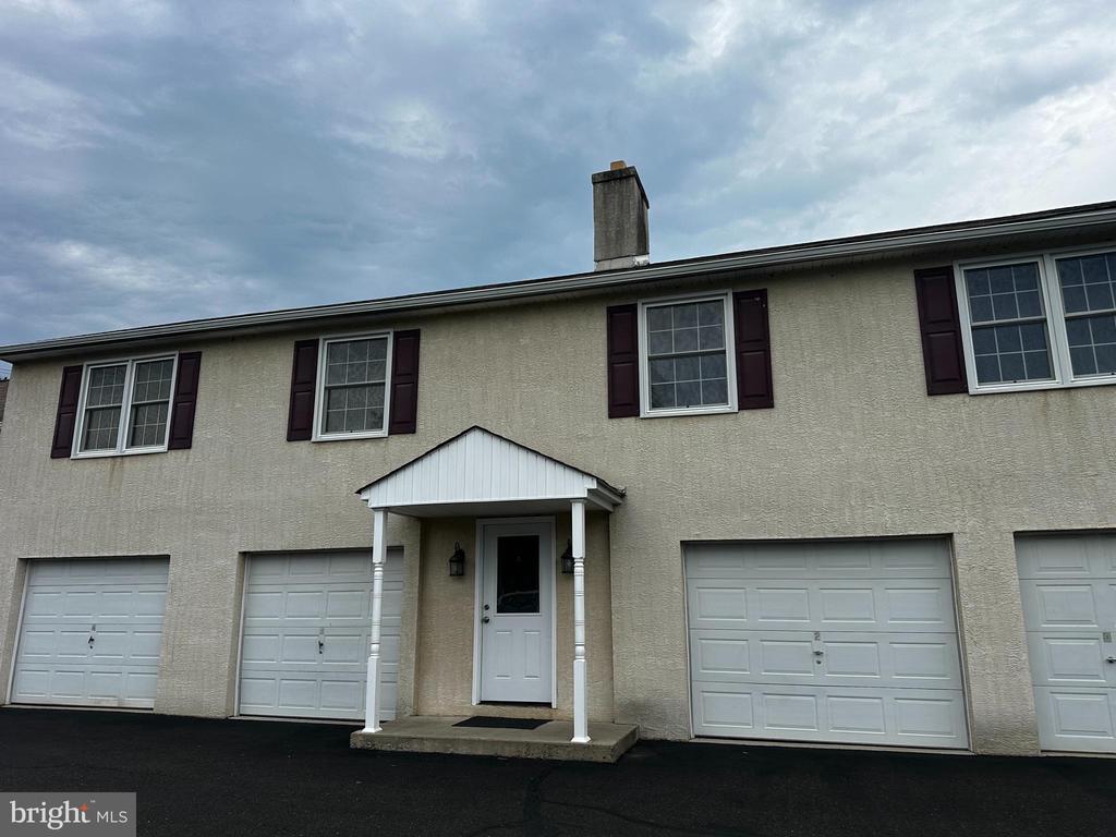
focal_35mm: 24
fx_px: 774
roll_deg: +0.0
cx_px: 558
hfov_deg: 71.6
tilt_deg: +13.7
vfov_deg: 56.8
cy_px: 418
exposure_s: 1/3356
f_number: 1.78
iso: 80
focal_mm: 6.86
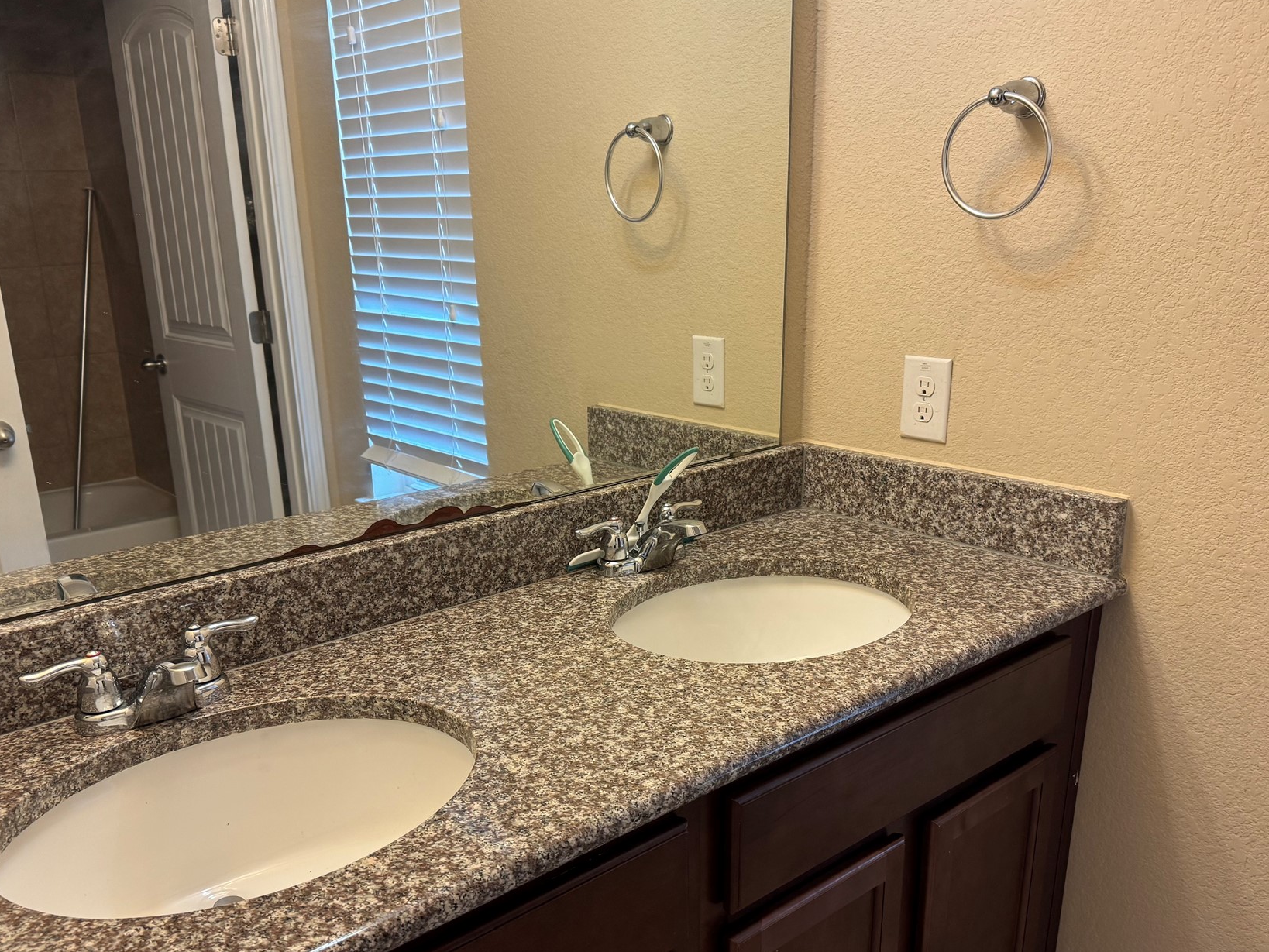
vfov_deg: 46.6
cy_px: 559
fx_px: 1100
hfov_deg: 59.9
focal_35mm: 30
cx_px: 615
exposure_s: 1/60
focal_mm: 6.76
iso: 160
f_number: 1.78
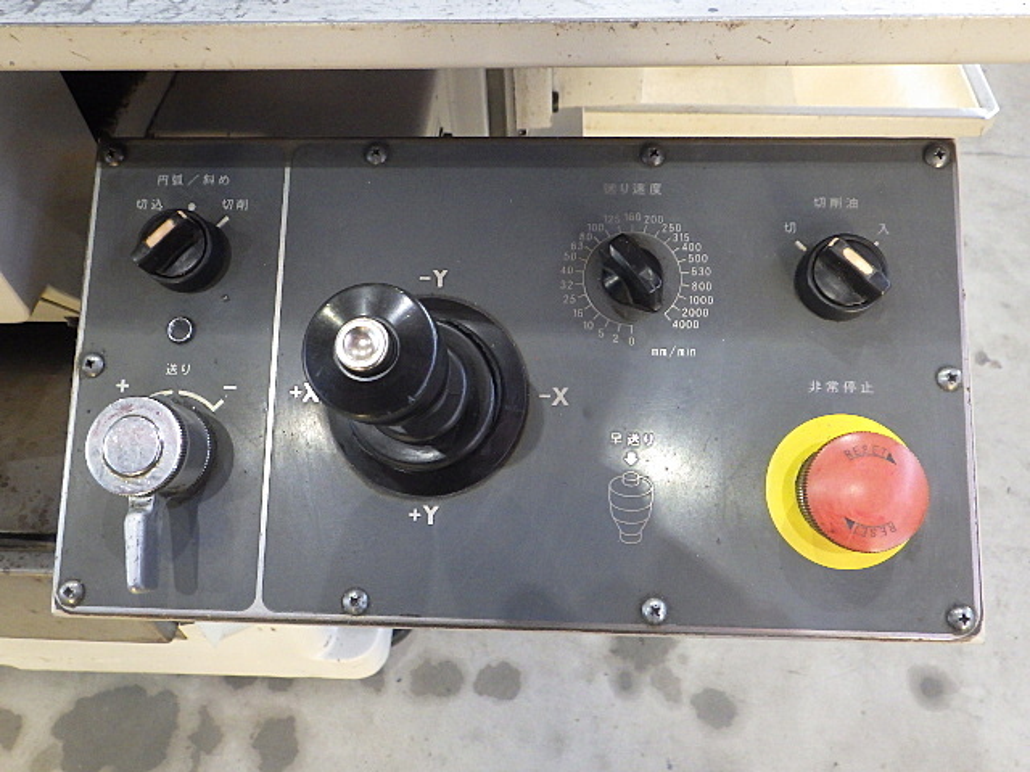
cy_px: 386
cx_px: 515
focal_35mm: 28
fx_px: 833
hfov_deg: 63.4
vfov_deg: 49.7
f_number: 3.5
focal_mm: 5
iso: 800
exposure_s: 1/45
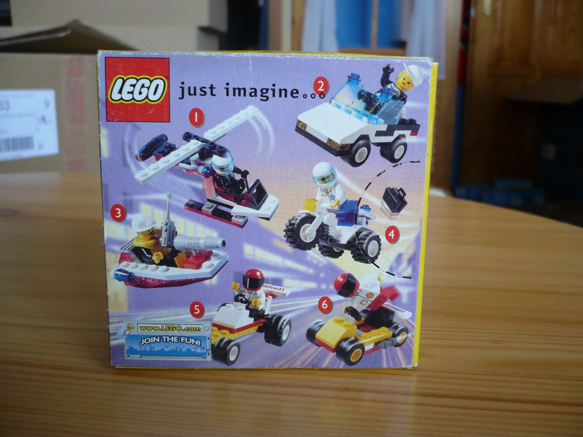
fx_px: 589
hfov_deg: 52.6
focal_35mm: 35
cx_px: 292
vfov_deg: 40.7
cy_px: 218
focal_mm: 5.8
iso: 100
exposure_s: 1/30
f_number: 2.8
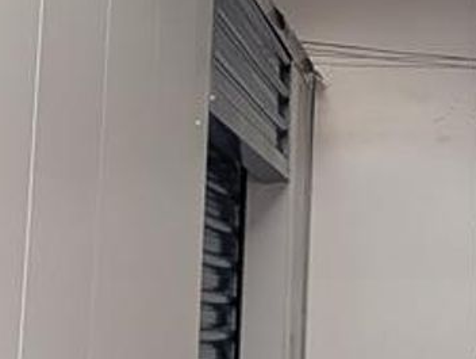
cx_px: 615
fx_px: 1501
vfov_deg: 13.2
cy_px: -78
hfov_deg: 17.0
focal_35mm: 109
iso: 675
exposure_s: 1/120
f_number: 1.68
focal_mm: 6.9
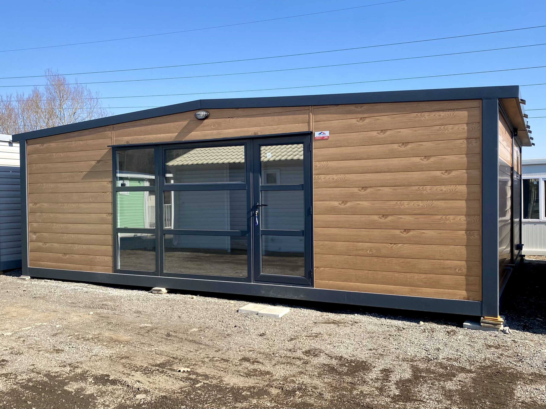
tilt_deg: -2.0
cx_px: 273
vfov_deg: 53.1
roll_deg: +0.2
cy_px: 204
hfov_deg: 67.3
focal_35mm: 26
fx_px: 410
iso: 32
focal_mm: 4.25
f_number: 1.8
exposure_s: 1/1754
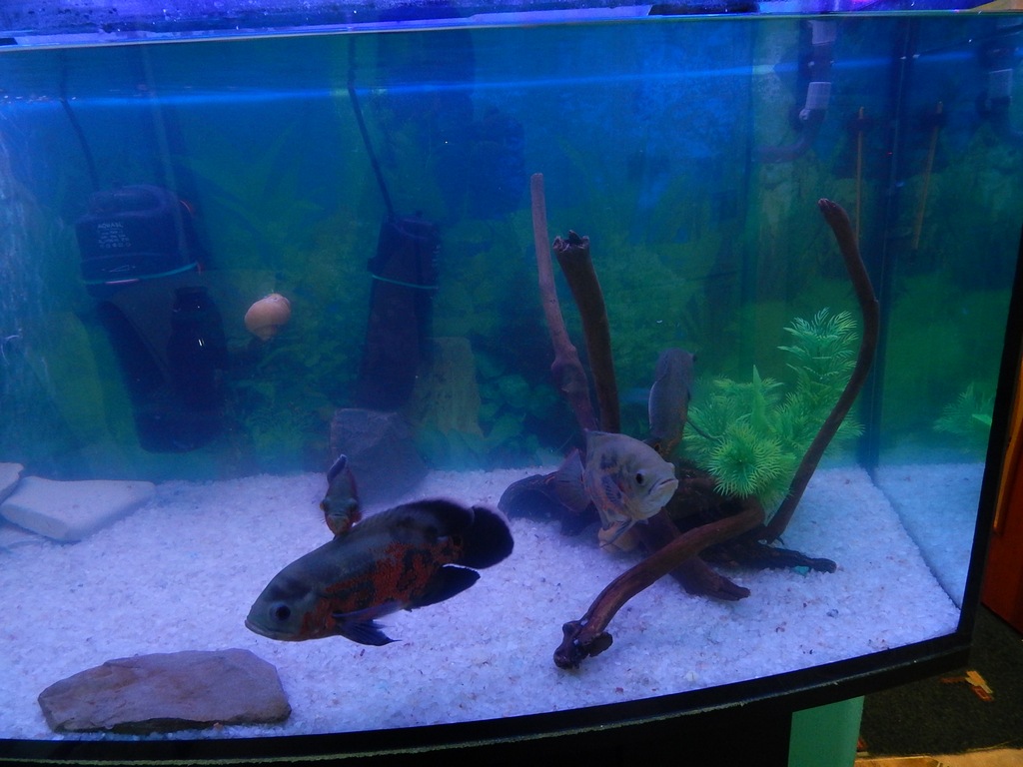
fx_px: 680
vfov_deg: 58.9
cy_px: 384
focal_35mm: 23
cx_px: 512
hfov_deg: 73.9
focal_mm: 4
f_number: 3
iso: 400
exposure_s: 1/15
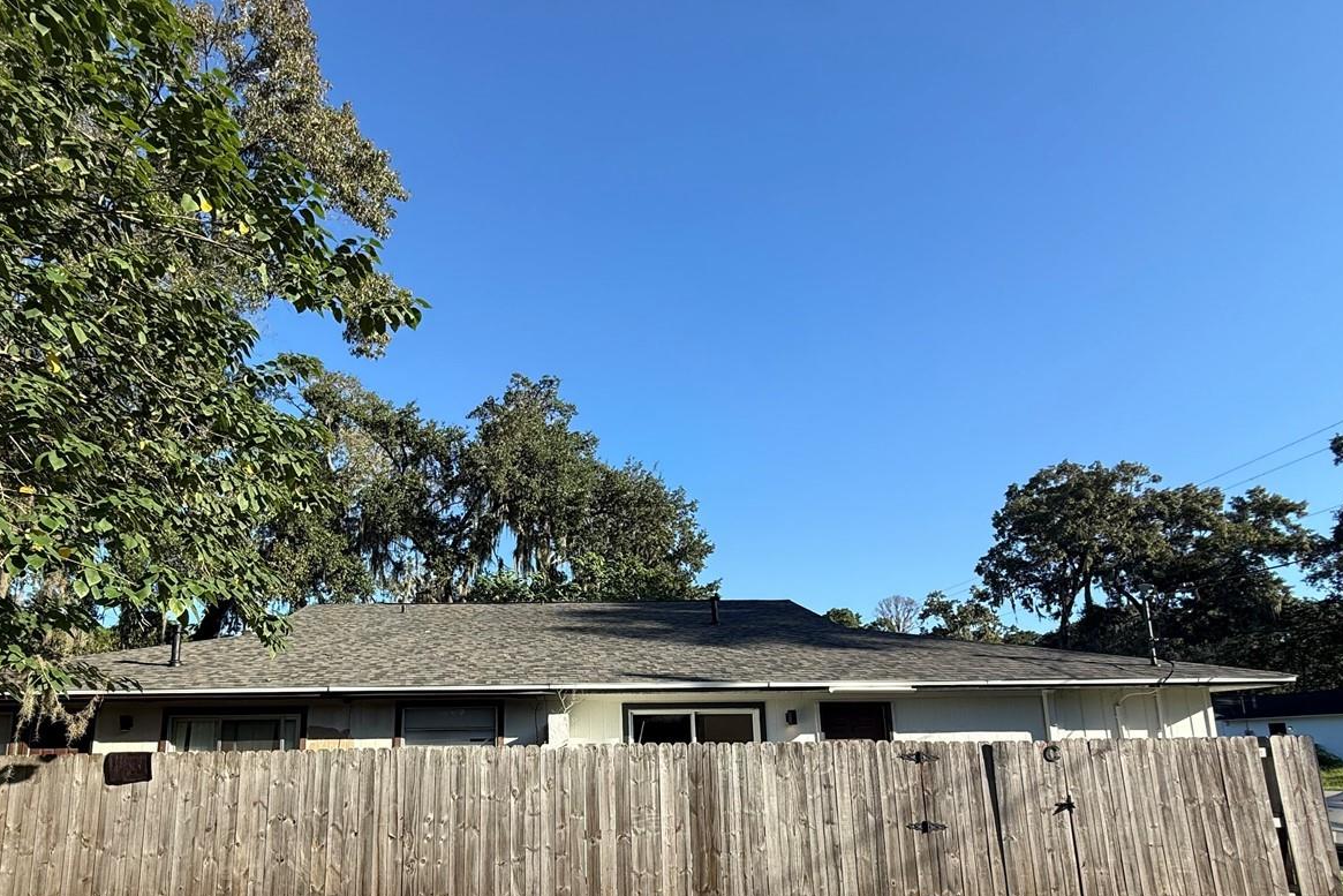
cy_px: 617
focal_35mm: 20
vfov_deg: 60.1
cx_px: 545
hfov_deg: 83.1
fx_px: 746
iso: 50
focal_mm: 2.22
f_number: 2.2
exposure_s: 1/942
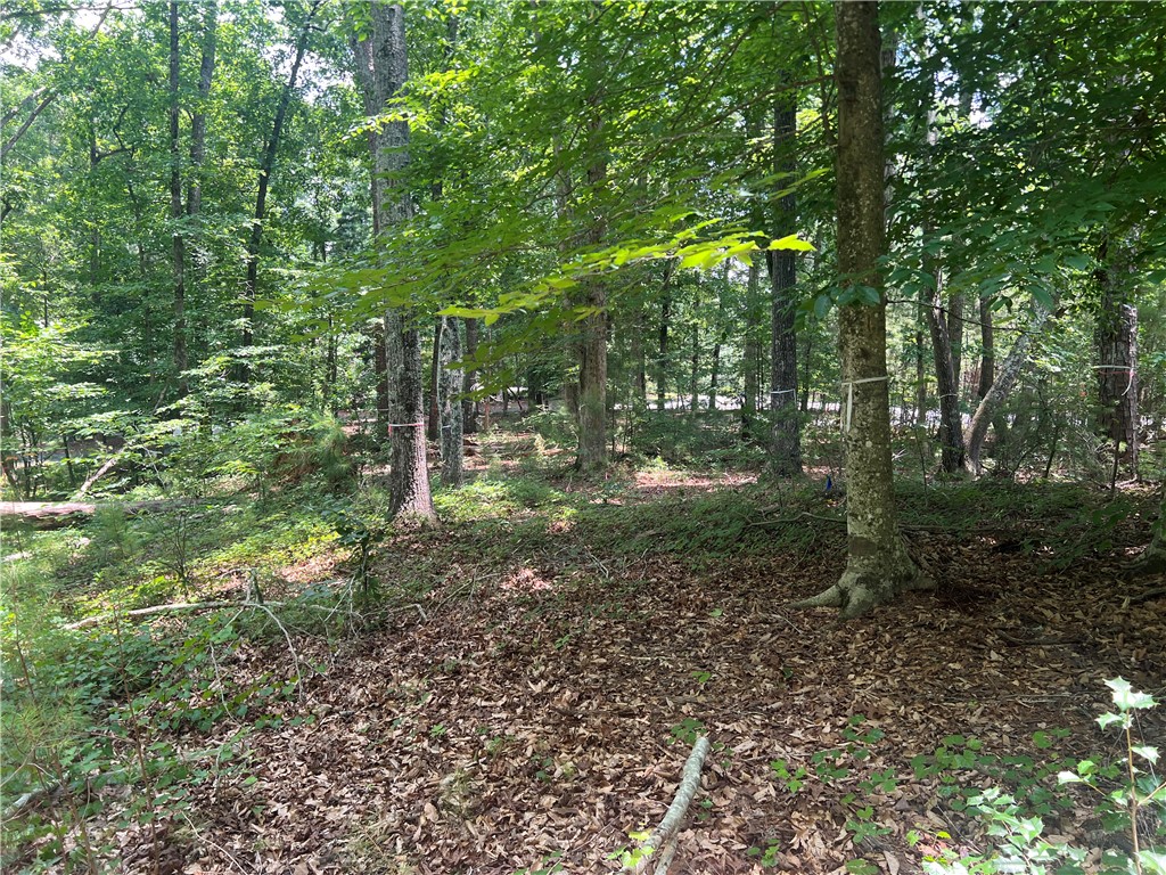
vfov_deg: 53.1
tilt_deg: -5.4
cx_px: 583
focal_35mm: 26
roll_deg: +1.1
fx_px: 876
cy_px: 438
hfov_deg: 67.3
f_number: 1.5
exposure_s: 1/121
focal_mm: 5.7
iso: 32
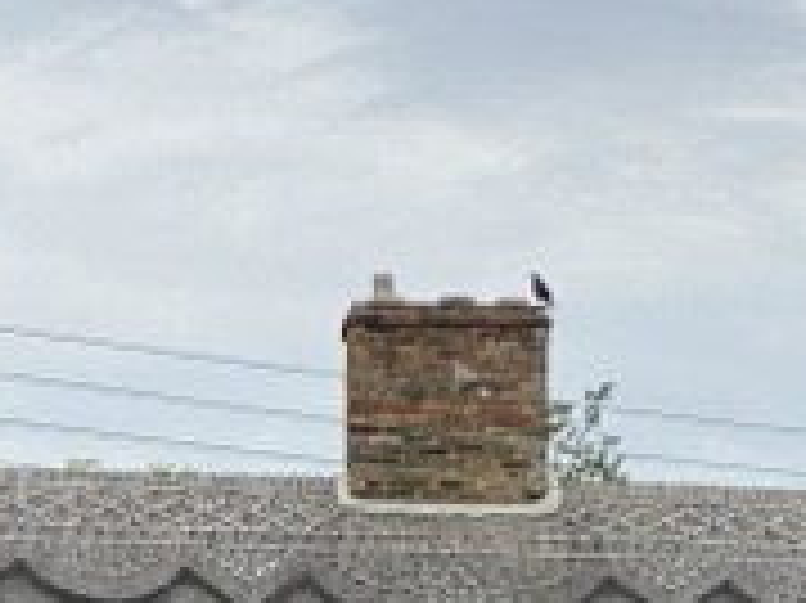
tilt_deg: +3.0
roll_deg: -0.2
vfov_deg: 5.0
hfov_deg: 6.8
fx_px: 6771
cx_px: 248
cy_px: 1215
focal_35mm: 291
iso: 20
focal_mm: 6
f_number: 2
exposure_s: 1/1597
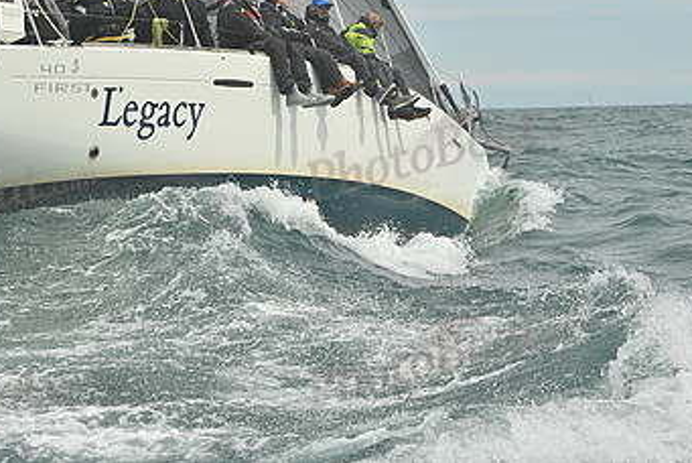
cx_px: 203
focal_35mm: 119
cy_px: 72
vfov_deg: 11.5
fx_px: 2289
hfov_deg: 17.1
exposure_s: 1/1250
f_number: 10
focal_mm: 70
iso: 320
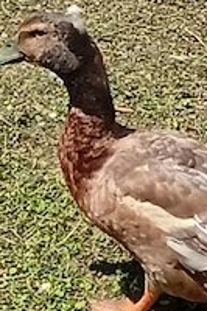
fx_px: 2203
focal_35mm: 255
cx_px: 163
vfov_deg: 8.1
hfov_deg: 5.4
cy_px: 196
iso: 51
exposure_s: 1/1250
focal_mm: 3.84
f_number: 1.8
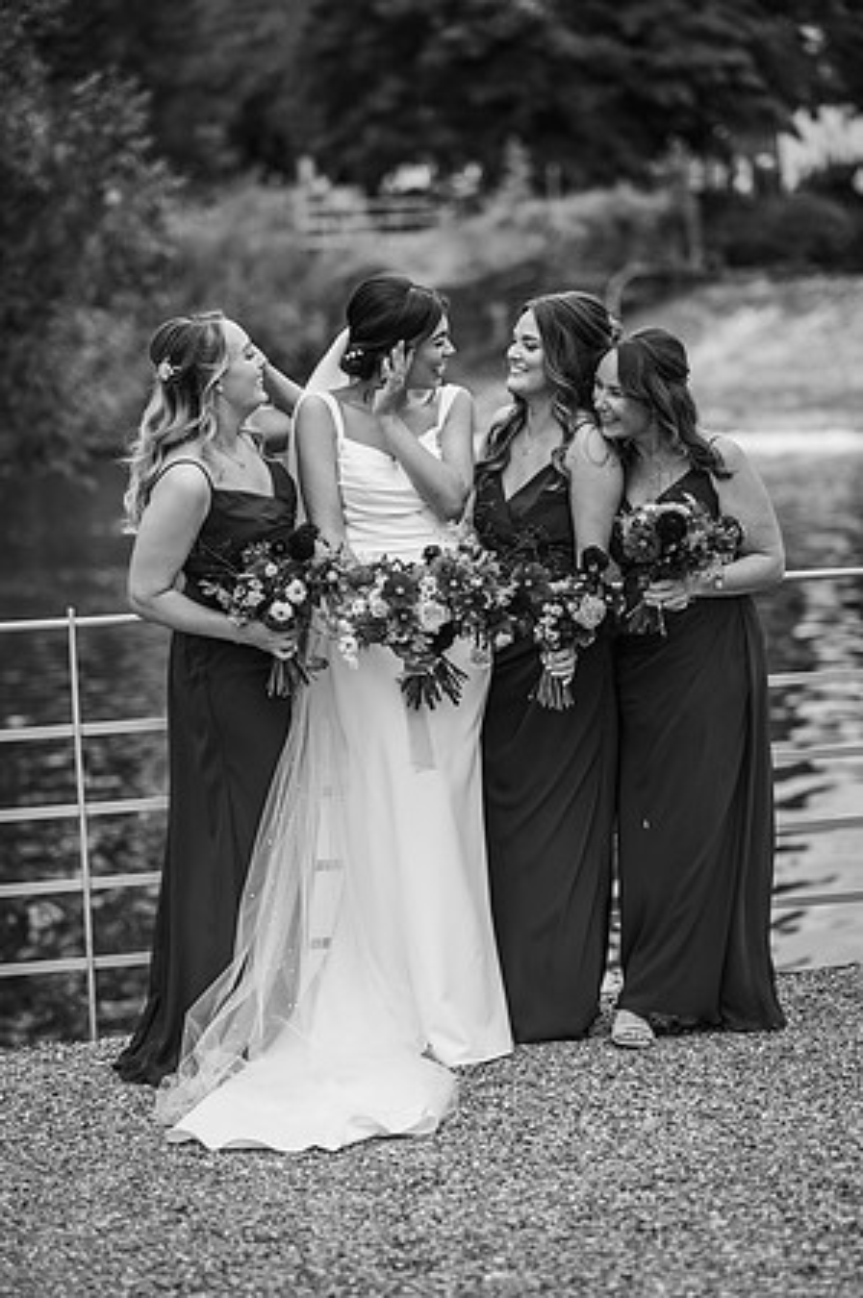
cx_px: 432
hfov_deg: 16.0
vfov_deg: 23.9
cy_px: 649
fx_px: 3063
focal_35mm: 85
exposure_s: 1/1000
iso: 100
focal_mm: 85
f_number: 2.2
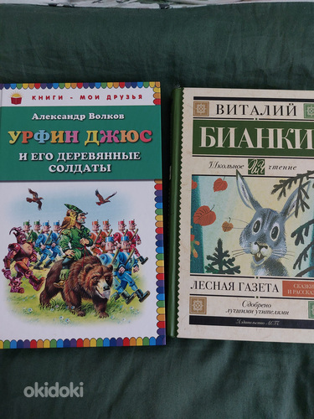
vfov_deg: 69.4
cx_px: 157
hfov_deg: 54.9
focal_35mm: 25
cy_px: 210
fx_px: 302
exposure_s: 1/50
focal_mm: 5.23
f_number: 1.8
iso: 320
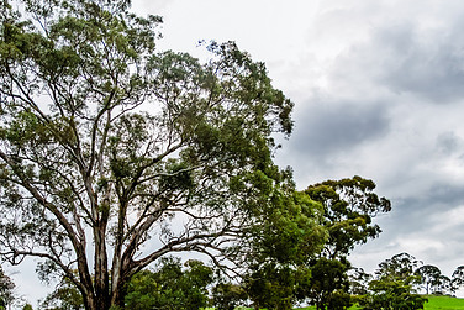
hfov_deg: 44.2
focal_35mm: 44
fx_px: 567
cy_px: 217
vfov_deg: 30.2
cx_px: 184
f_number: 2.8
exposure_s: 1/8000
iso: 800
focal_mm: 19
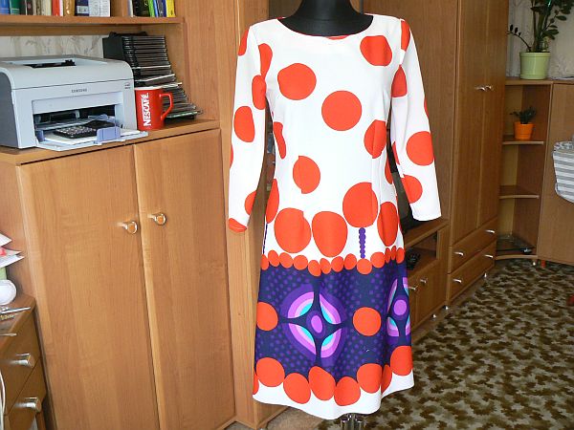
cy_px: 215
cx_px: 287
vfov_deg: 39.7
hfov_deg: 51.4
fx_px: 597
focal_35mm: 36
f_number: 2.8
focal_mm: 6
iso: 200
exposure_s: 1/40
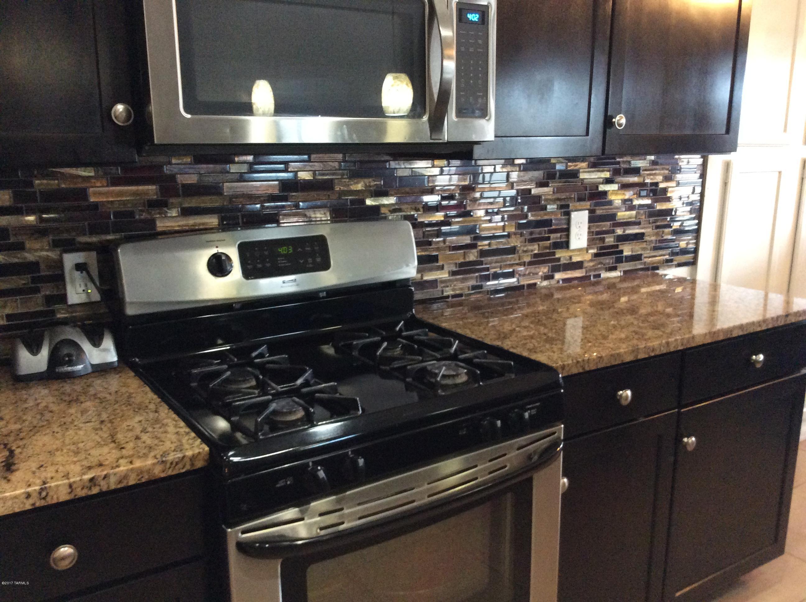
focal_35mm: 32
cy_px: 301
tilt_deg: -13.8
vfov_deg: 44.1
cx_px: 403
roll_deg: +1.1
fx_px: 744
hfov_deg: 56.9
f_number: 2.4
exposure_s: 1/24
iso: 250
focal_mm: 3.3
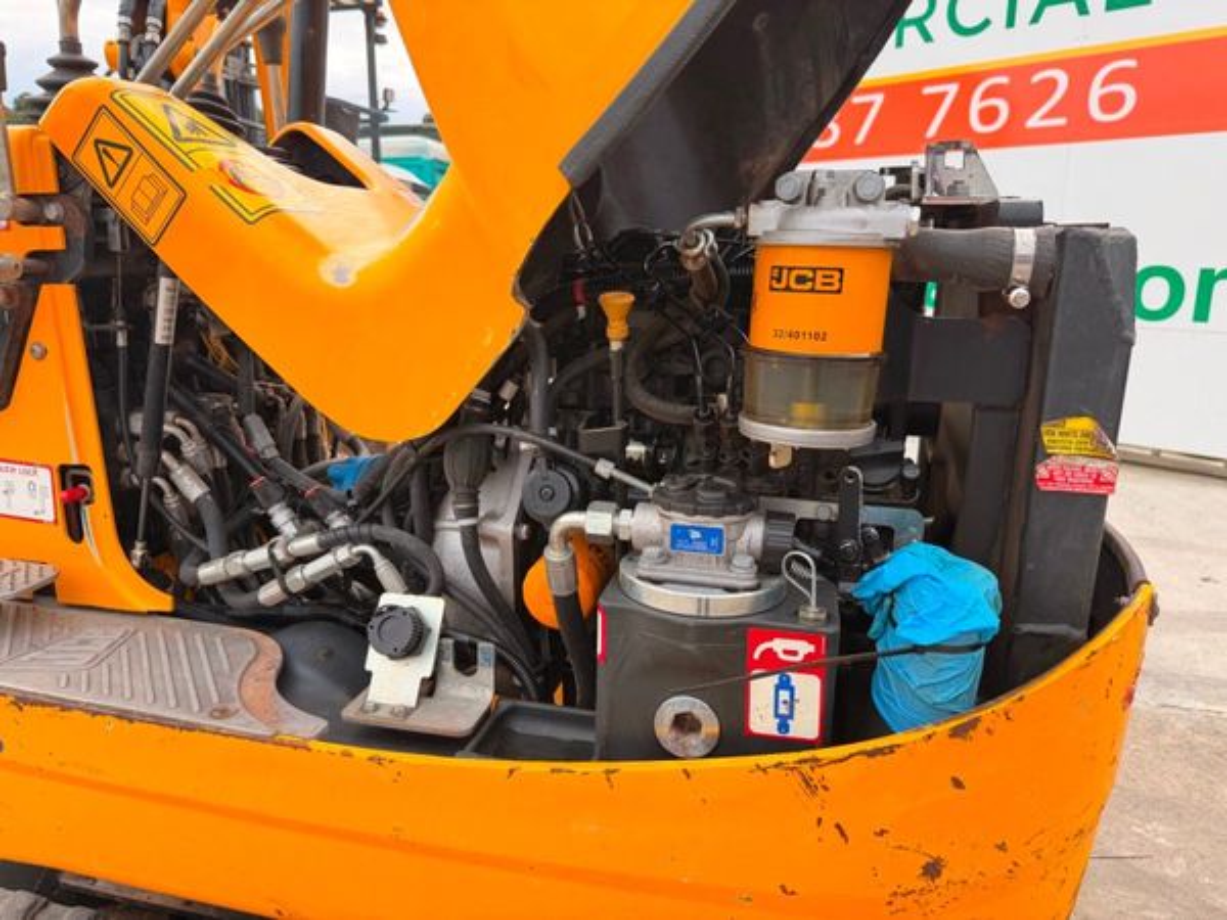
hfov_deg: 71.6
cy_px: 460
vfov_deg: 56.8
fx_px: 851
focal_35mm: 24
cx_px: 614
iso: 100
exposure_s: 1/765
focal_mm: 6.76
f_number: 1.78
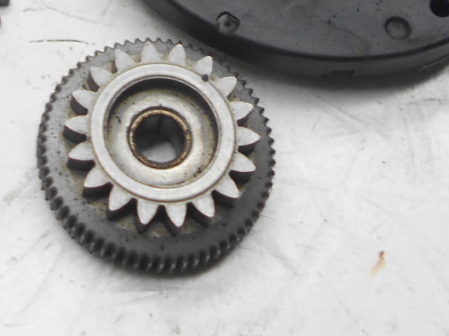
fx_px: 1024
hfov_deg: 24.1
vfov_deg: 18.0
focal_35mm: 79
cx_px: 50
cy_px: -37
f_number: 3.2
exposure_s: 1/40
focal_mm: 4.6
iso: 80
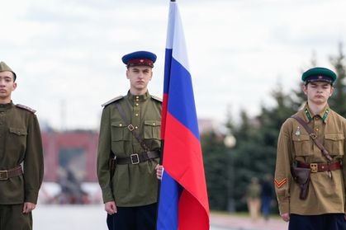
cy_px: 152
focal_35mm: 299
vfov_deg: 4.6
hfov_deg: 6.9
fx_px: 2872
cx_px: 130
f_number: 3.2
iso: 500
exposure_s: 1/2500
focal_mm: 179
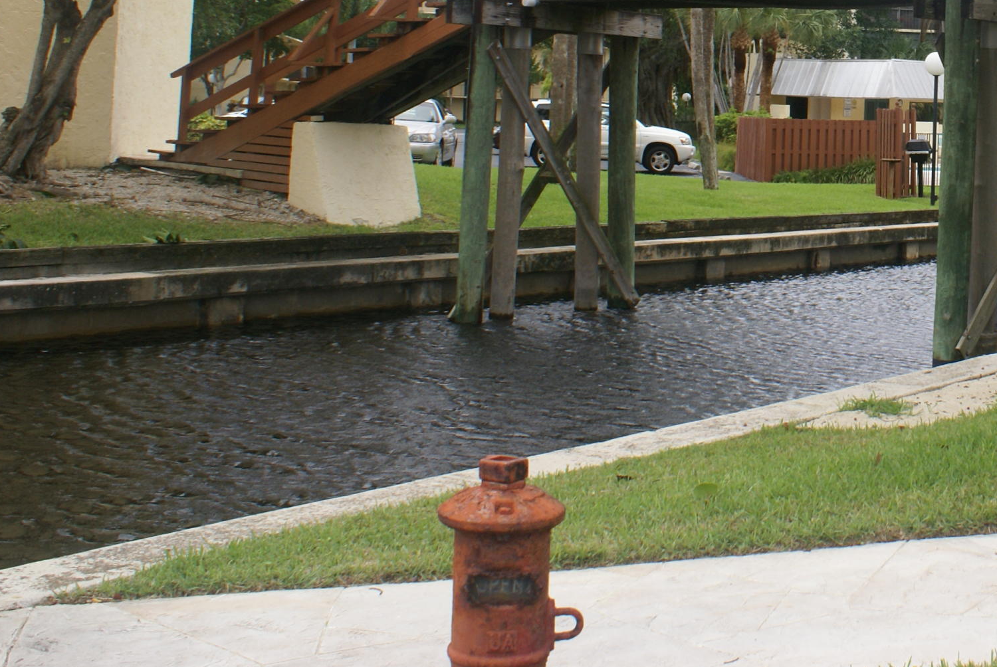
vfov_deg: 21.9
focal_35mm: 60
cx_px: 957
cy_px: 5
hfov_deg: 31.3
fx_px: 1664
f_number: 10
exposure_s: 1/160
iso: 100
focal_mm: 20
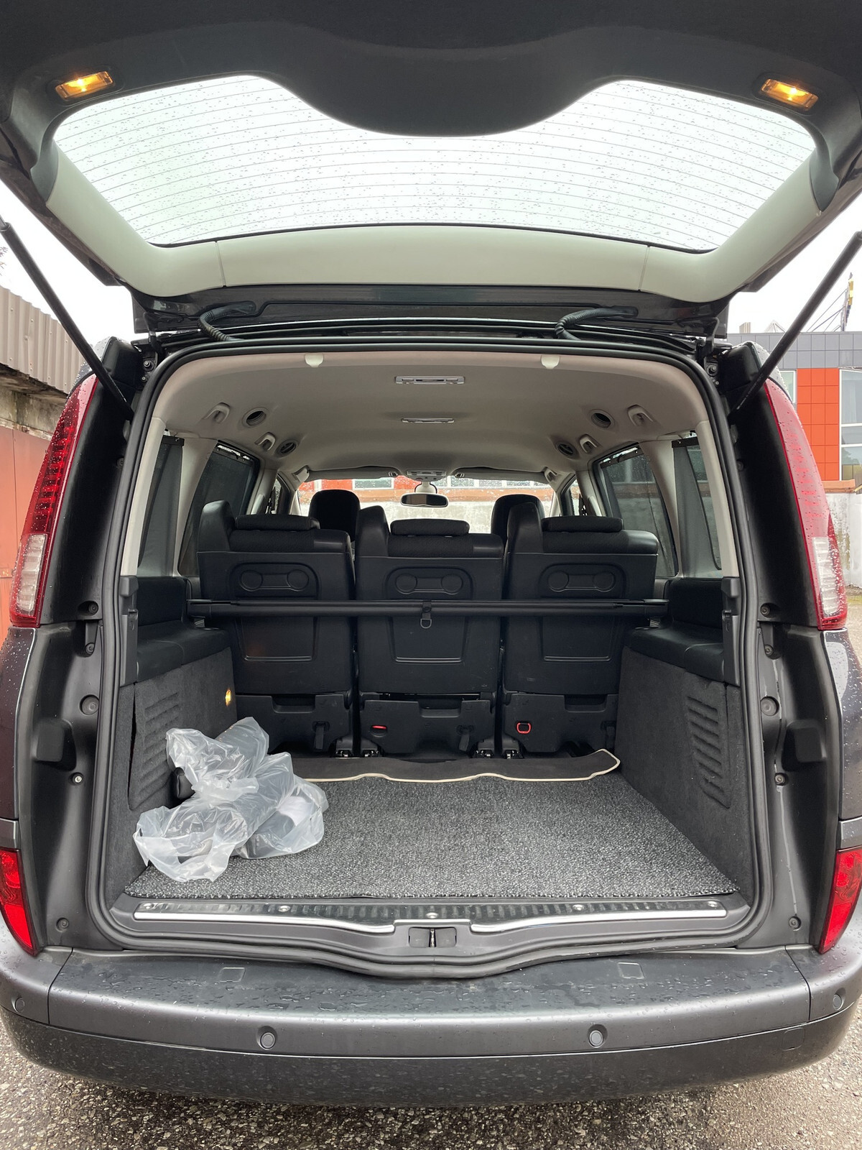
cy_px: 575
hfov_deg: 53.1
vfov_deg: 67.3
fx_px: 863
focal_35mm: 26
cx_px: 431
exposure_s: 1/121
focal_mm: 4.2
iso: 125
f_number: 1.6
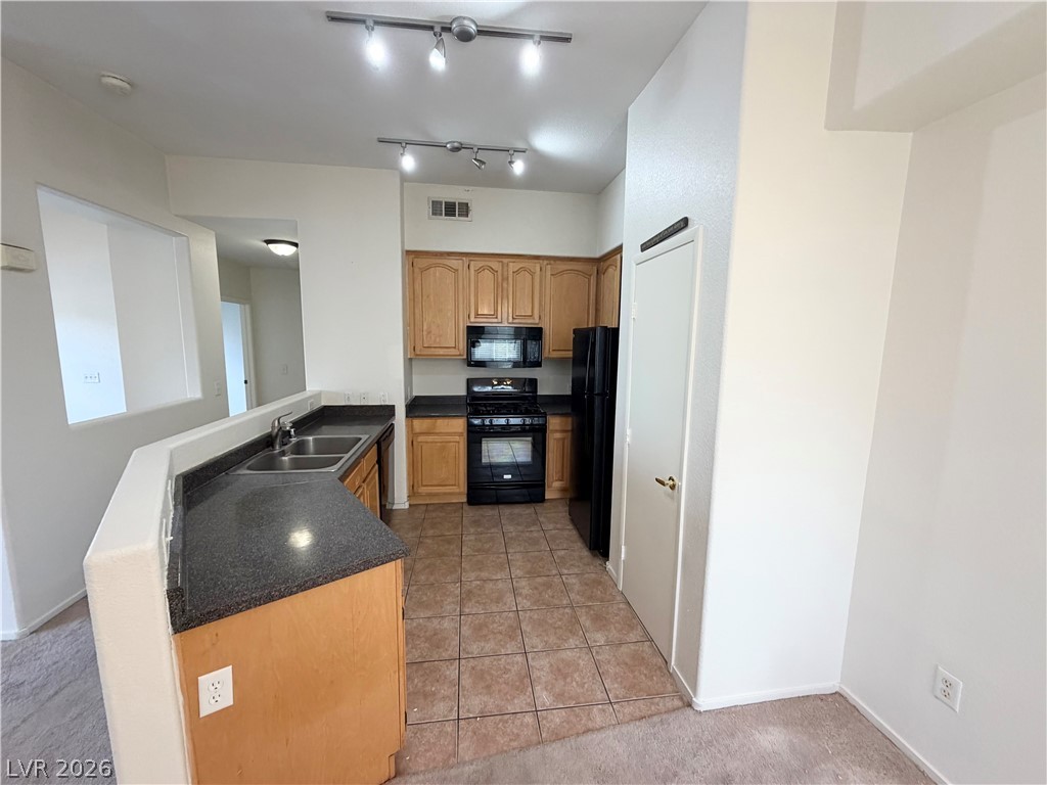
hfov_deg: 102.1
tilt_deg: -7.3
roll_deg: +0.4
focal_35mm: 14
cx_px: 524
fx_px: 423
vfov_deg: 85.7
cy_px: 392
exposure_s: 1/120
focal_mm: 2.22
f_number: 2.2
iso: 250
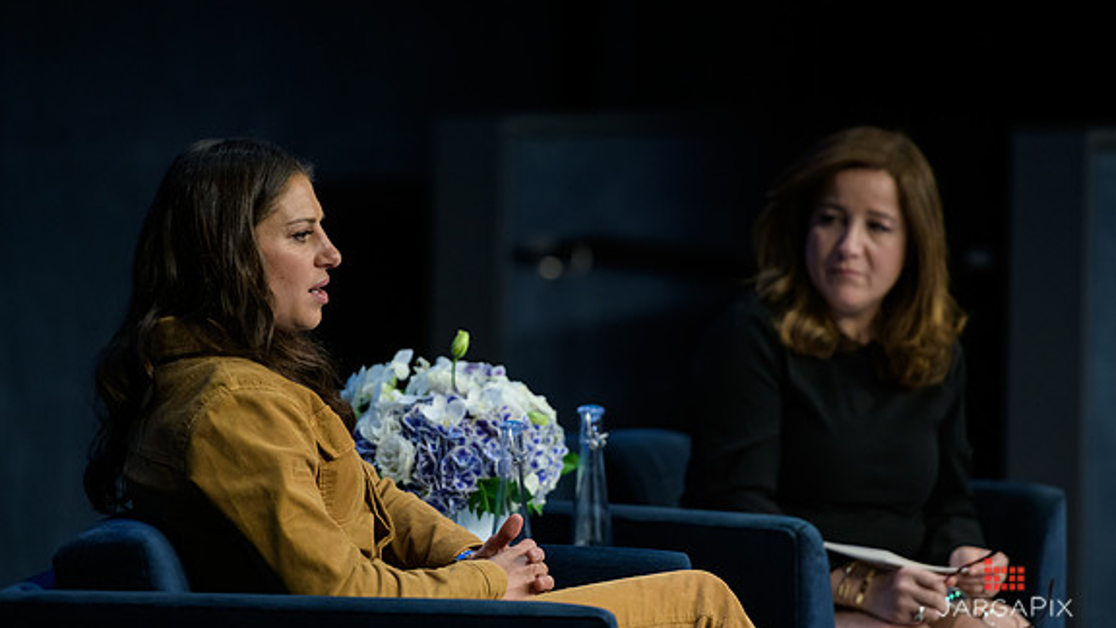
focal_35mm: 211
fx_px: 6244
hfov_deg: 10.2
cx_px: 560
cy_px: 284
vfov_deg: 5.8
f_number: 3.2
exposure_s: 1/200
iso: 1600
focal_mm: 200
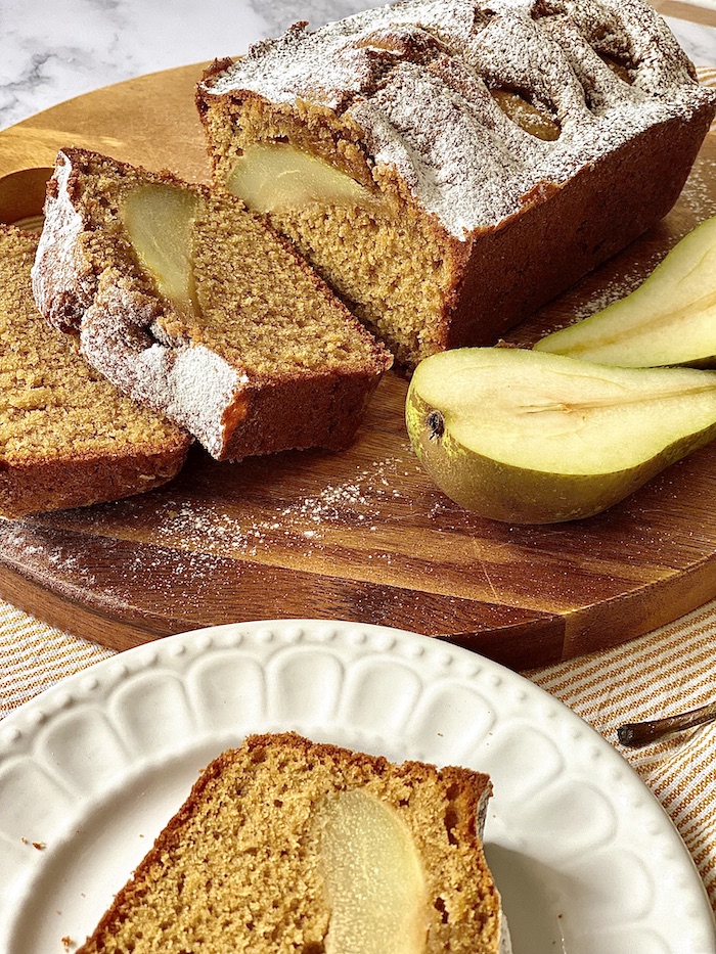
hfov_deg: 28.0
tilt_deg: -41.2
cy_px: 477
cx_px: 358
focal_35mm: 52
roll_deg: +0.0
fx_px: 1434
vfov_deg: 36.8
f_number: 2
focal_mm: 6
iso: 100
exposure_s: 1/122
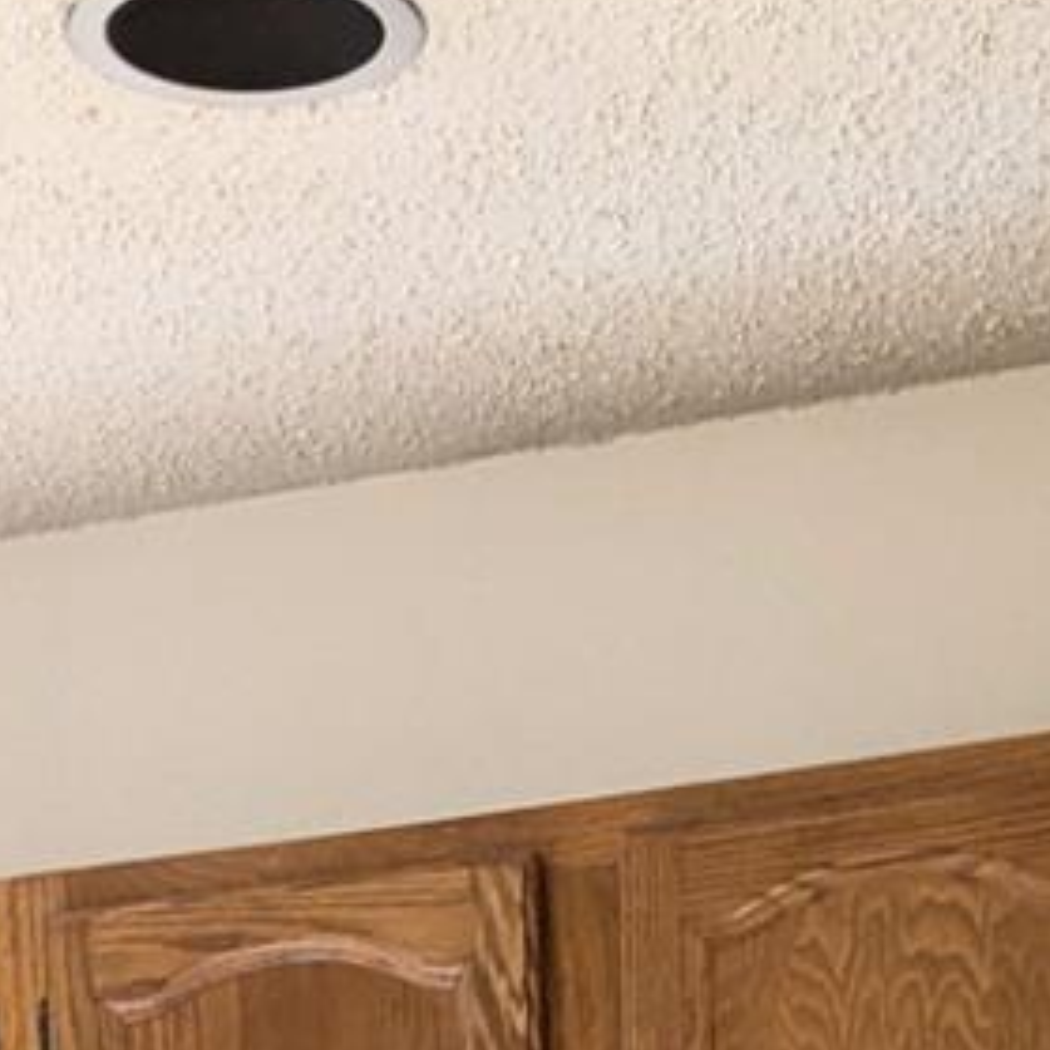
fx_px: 3912
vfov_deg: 12.0
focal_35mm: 114
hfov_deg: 15.3
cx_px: 510
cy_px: 2584
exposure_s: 1/60
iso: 95
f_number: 1.85
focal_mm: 6.81
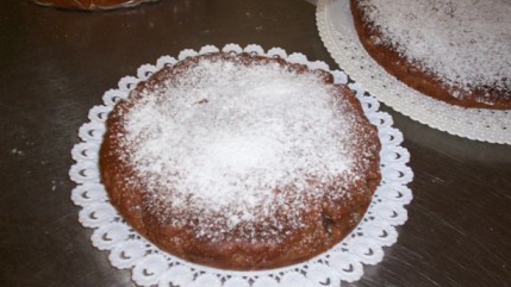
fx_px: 555
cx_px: 266
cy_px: 138
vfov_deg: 29.0
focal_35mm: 41
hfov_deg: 49.4
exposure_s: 1/64
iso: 140
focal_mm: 5.9
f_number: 4.5
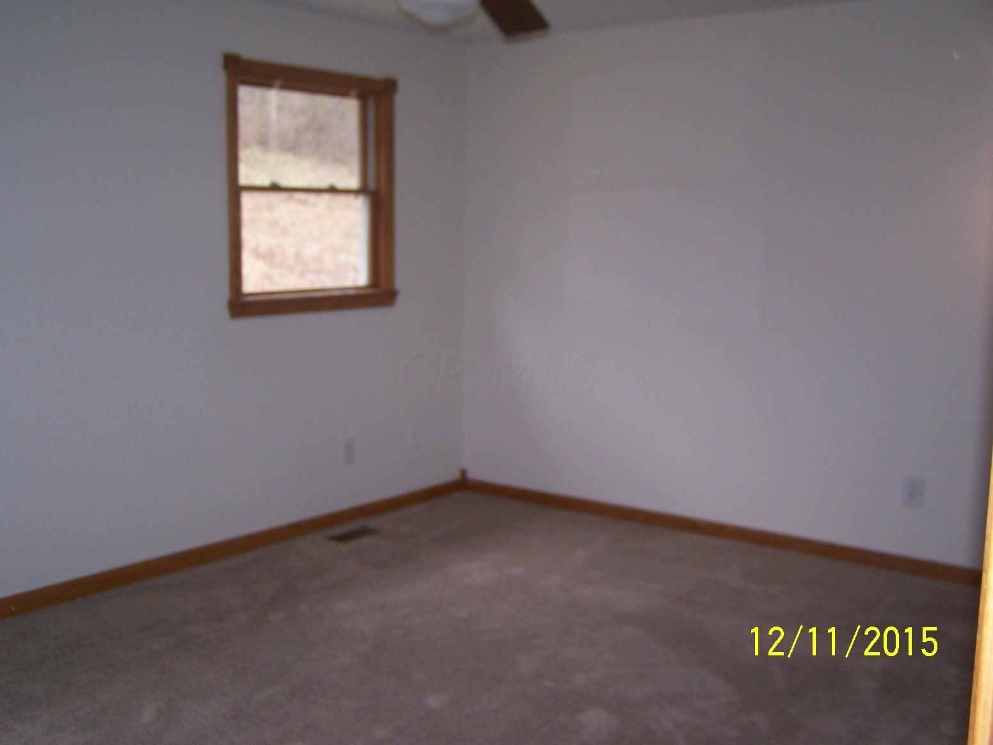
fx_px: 1090
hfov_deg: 49.0
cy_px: 372
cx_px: 496
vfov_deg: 37.7
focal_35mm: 38
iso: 140
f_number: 2.8
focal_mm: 6.3
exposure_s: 1/60
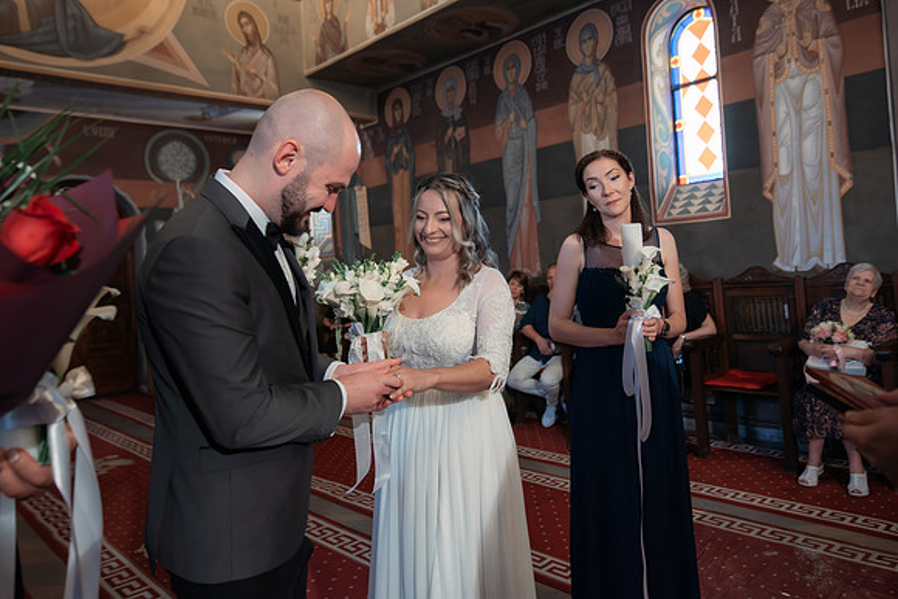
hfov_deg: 73.5
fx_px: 601
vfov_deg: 52.8
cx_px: 449
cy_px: 256
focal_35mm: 24
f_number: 2.8
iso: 3200
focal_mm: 21
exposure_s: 1/200
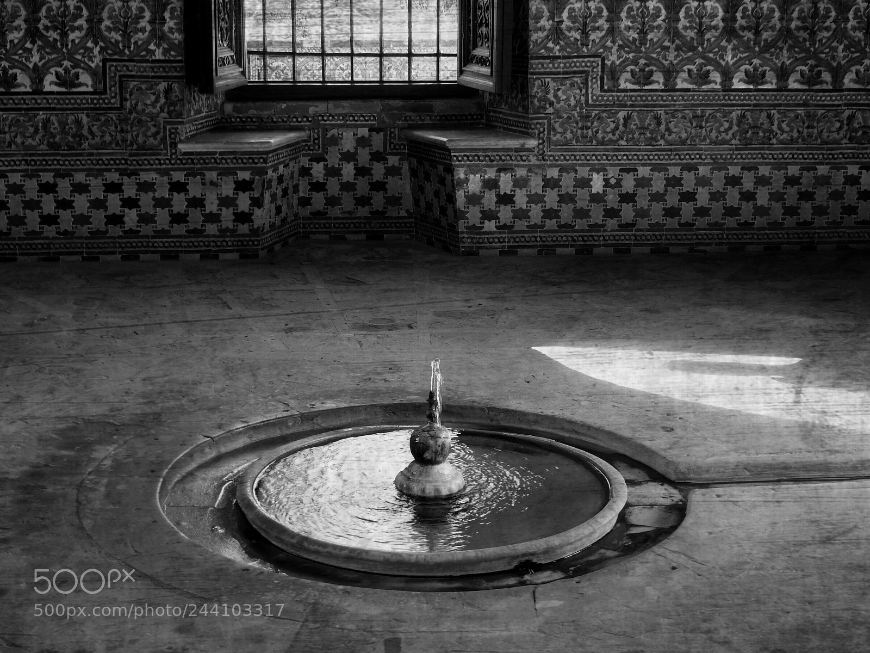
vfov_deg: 24.8
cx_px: 435
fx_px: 1483
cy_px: 326
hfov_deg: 32.7
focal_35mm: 59
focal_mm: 10.5
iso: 320
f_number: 2.8
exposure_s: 1/60
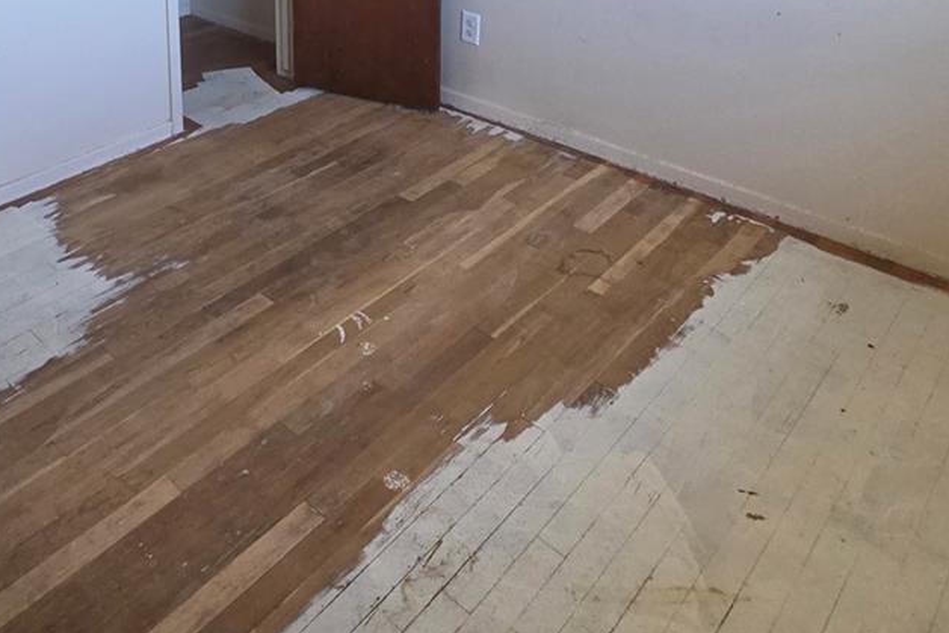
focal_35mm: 31
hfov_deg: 56.9
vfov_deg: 33.6
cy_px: -142
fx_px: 817
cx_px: 225
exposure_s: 1/240
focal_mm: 2.2
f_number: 2.2
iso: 640
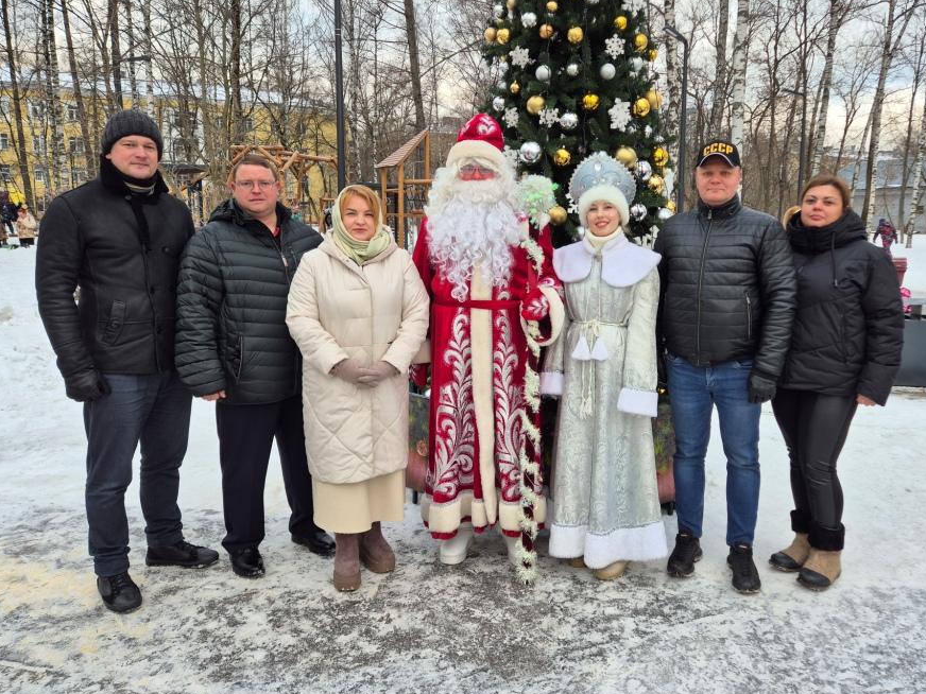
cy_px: 300
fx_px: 722
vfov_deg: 51.2
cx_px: 522
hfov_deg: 65.1
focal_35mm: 27
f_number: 1.8
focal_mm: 5.4
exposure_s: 1/185
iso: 25
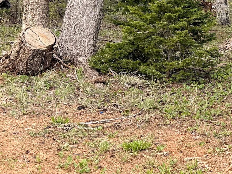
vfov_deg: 17.4
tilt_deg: +0.3
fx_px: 557
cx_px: 340
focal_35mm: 83
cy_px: 3
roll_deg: +2.0
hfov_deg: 20.4
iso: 100
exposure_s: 1/1156
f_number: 1.78
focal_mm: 6.76
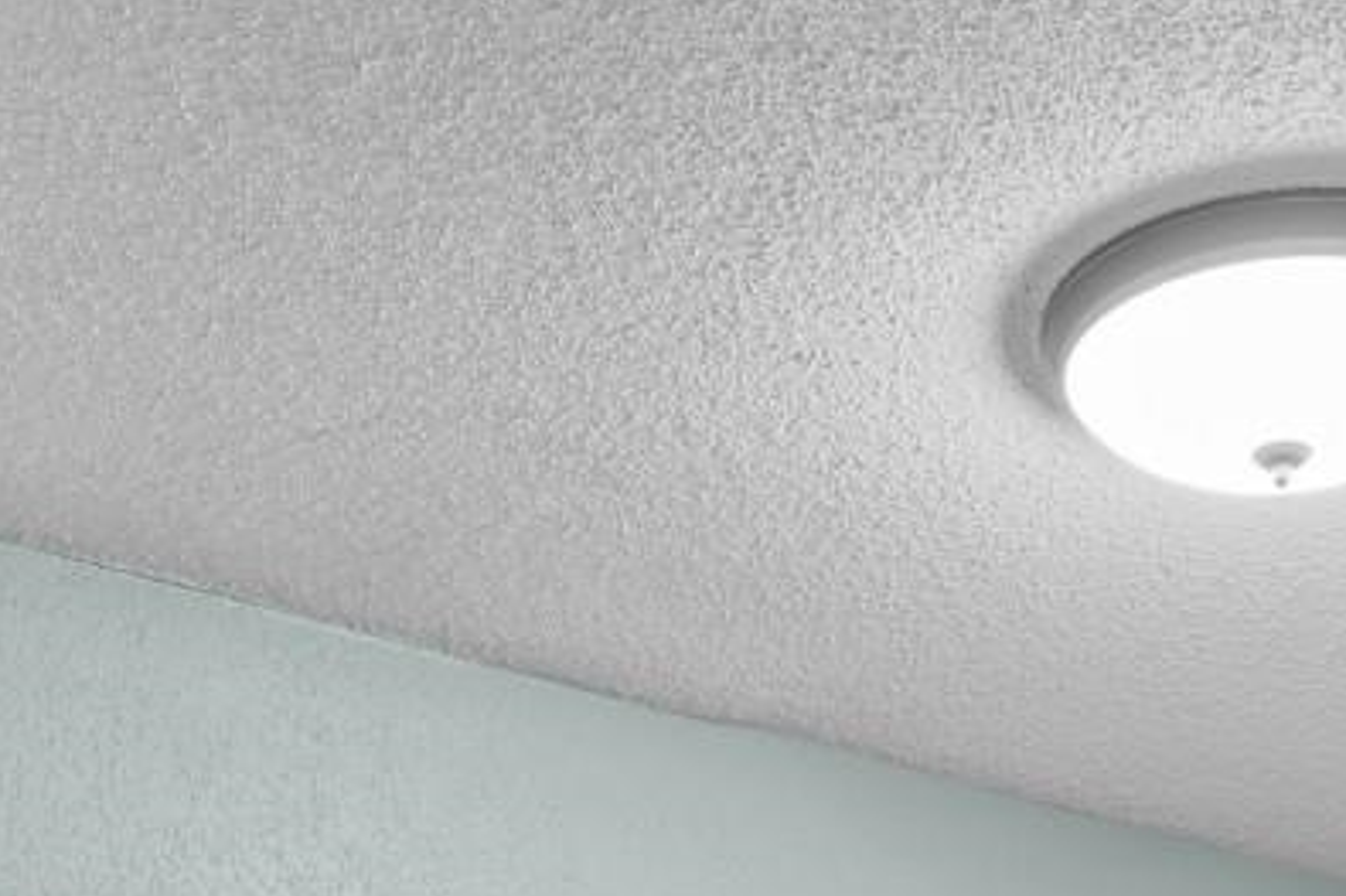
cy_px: 1741
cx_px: 814
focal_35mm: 78
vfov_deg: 14.7
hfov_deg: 25.9
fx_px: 2915
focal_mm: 13
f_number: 4.8
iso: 100
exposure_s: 1/3
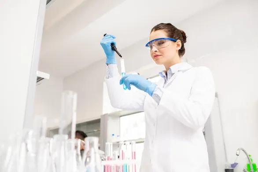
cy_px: 86
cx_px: 129
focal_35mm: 35
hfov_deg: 54.4
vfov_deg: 37.9
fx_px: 251
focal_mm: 35
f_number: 2.8
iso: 400
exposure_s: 1/160
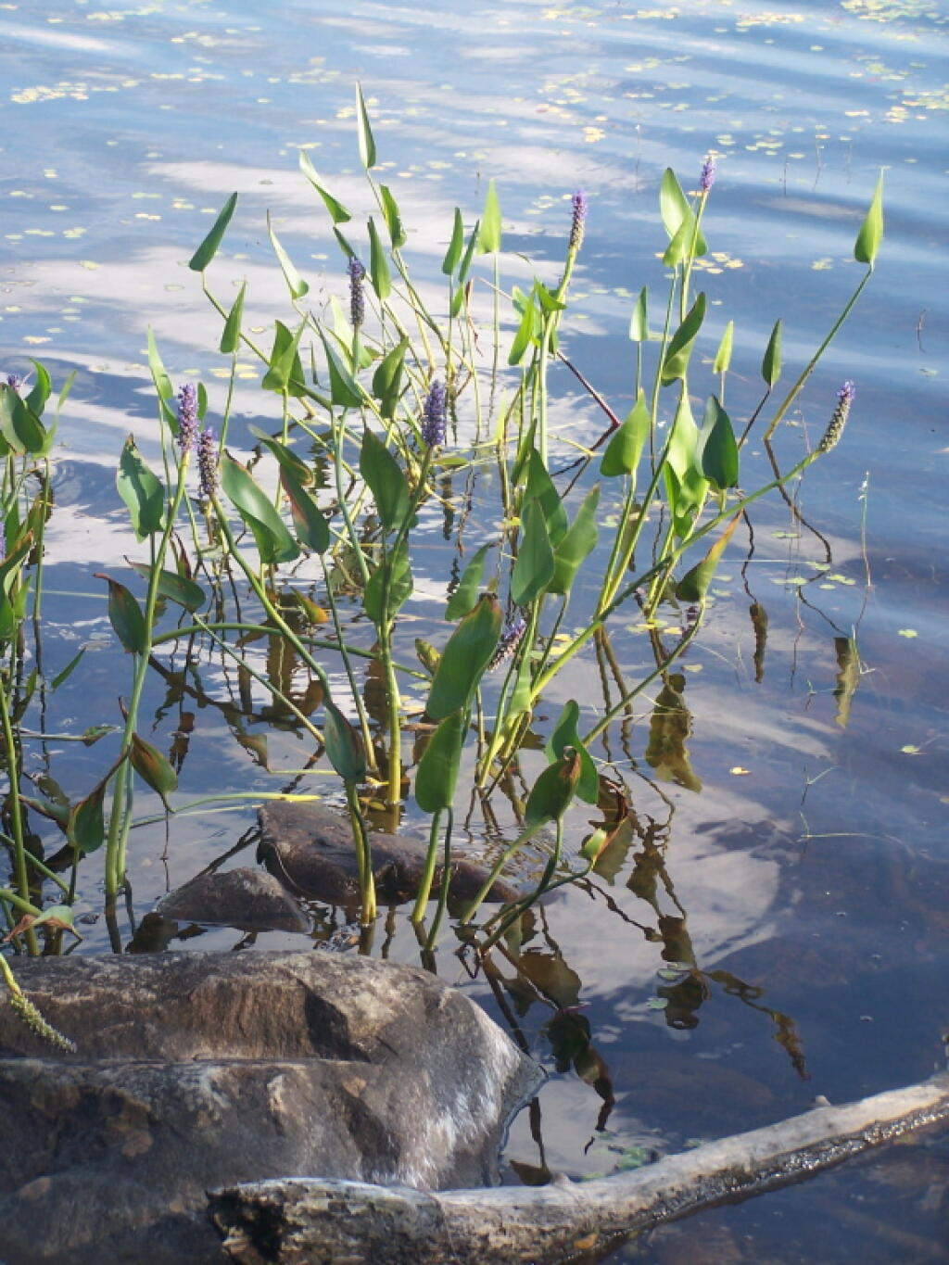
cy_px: 632
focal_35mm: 117
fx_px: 4276
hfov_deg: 12.7
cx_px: 474
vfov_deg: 16.8
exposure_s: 1/320
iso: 80
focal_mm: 19.4
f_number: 3.2
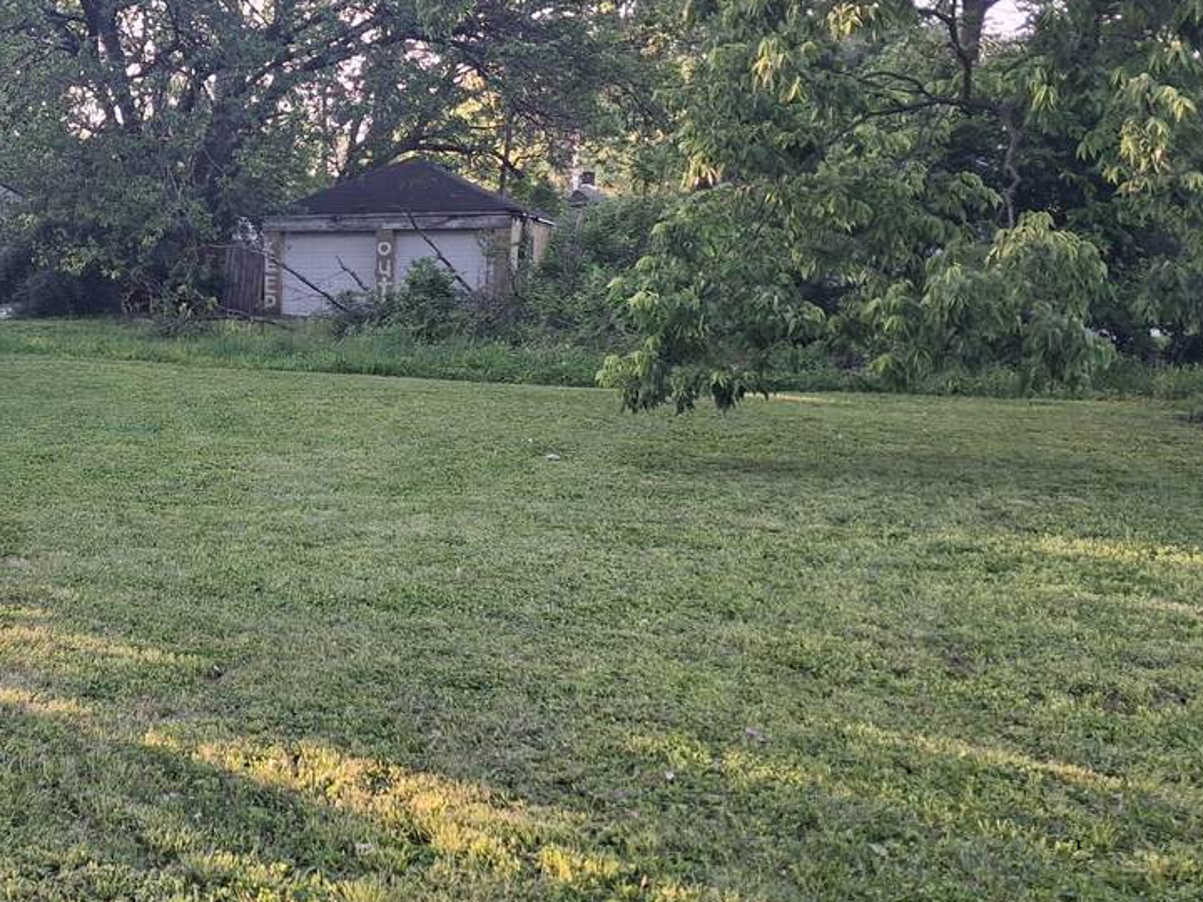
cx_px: 212
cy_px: 416
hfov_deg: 38.0
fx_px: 1668
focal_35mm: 48
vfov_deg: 30.3
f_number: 1.8
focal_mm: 4
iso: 50
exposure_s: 1/100
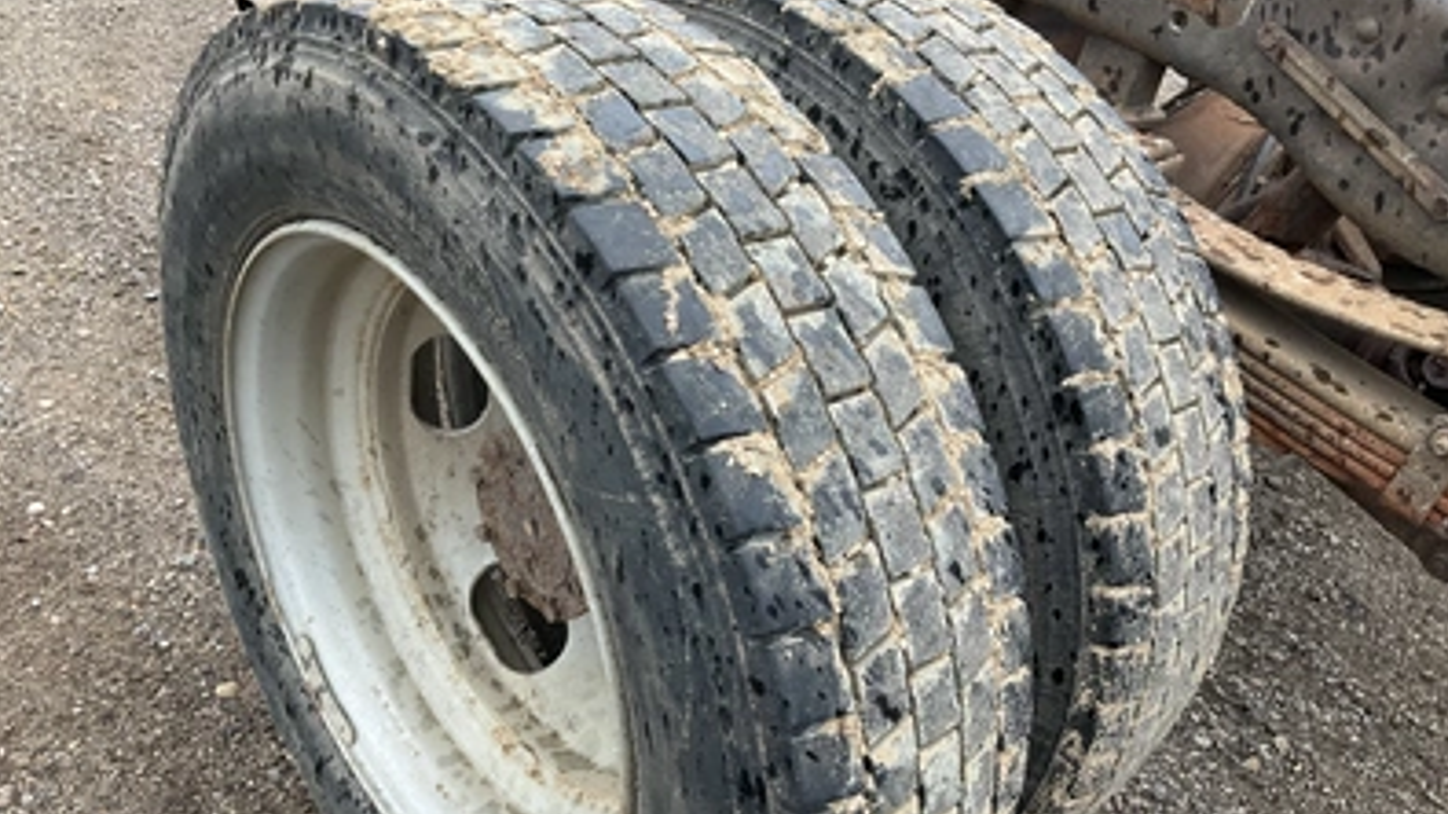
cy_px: 352
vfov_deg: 36.6
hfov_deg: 61.0
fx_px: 1228
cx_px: 722
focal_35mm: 32
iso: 20
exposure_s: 1/122
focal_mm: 3
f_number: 1.8
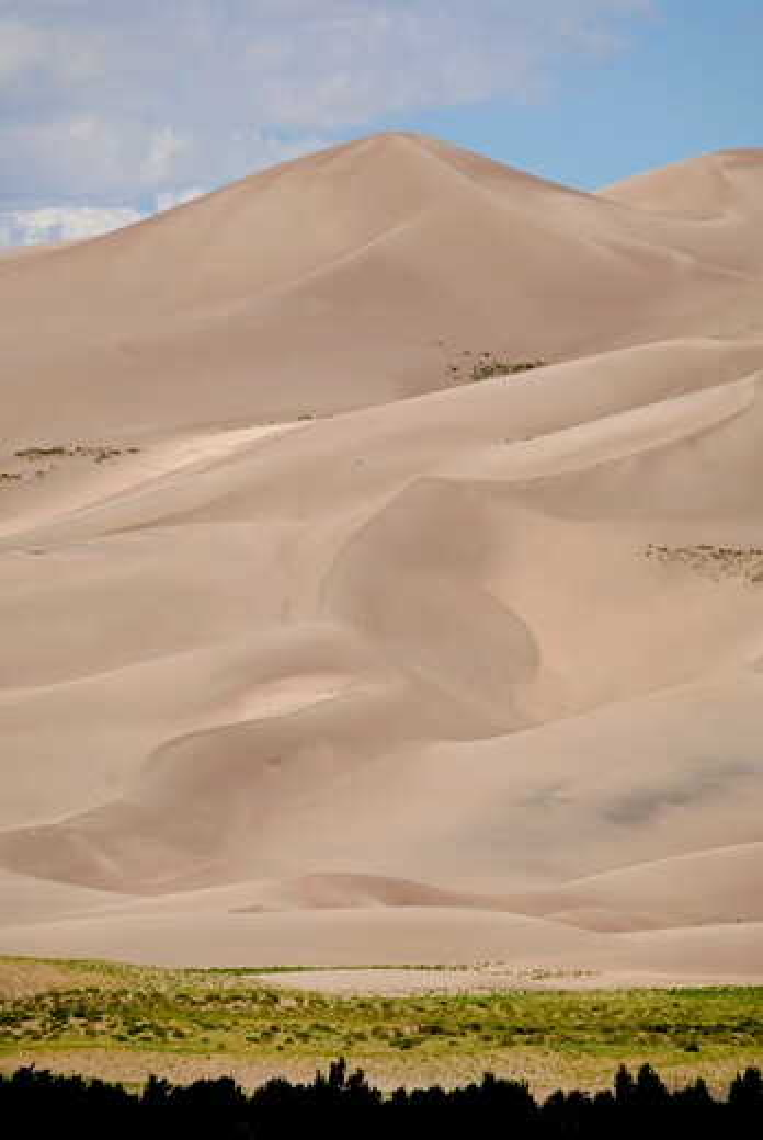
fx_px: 11128
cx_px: 382
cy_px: 570
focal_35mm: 351
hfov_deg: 3.9
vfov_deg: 5.9
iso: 100
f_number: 5.6
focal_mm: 128.59
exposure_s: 1/1000
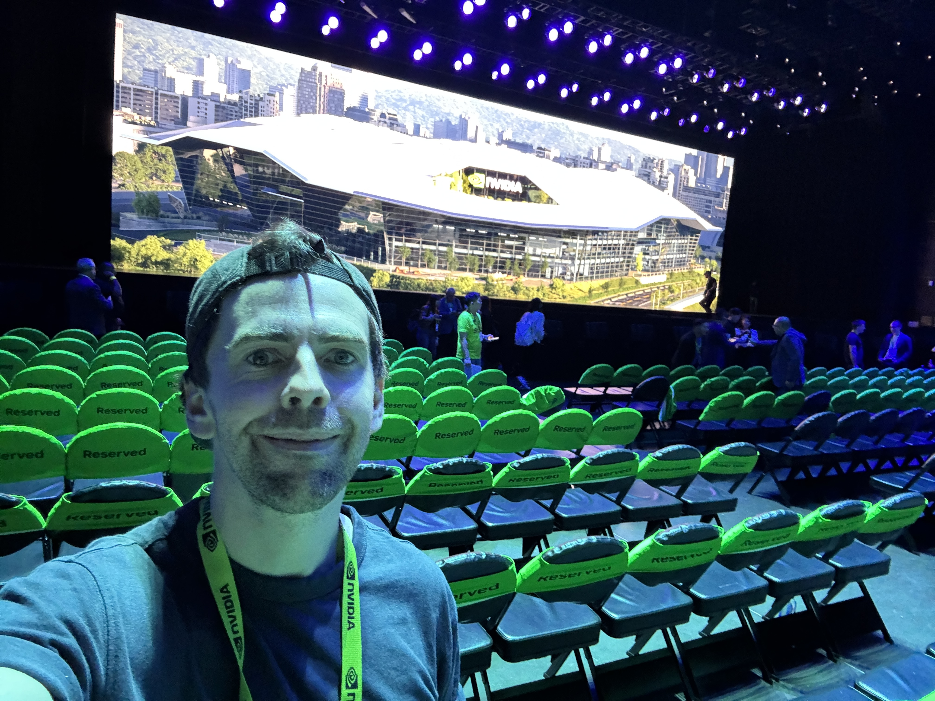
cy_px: 350
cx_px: 468
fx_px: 621
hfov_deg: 73.9
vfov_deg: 58.9
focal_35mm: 23
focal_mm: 2.69
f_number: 1.9
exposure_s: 1/17
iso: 640
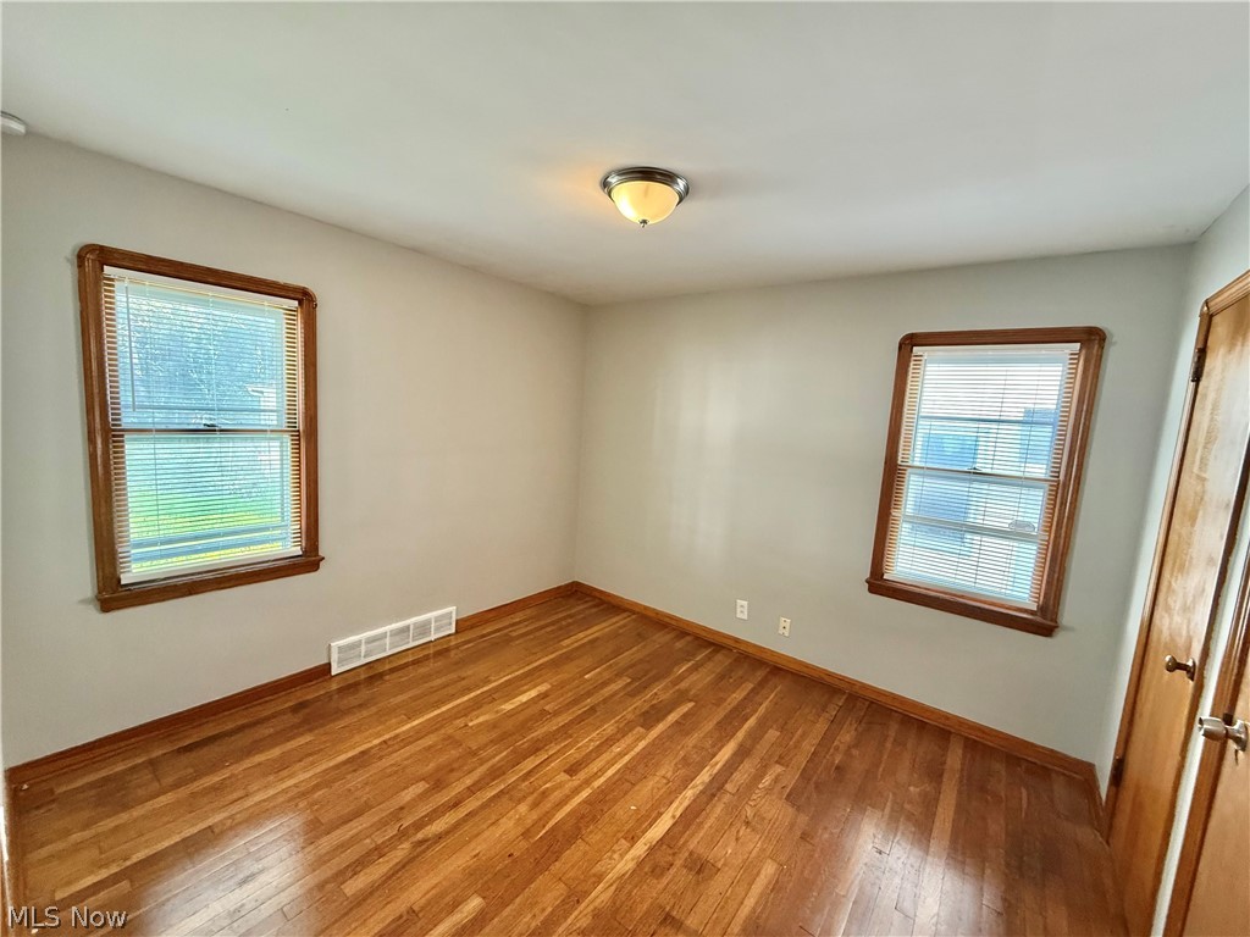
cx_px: 625
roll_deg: -3.7
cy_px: 468
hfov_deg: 102.1
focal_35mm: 14
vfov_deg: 85.7
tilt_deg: -6.9
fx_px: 506
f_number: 2.2
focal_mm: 2.22
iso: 500
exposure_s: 1/60
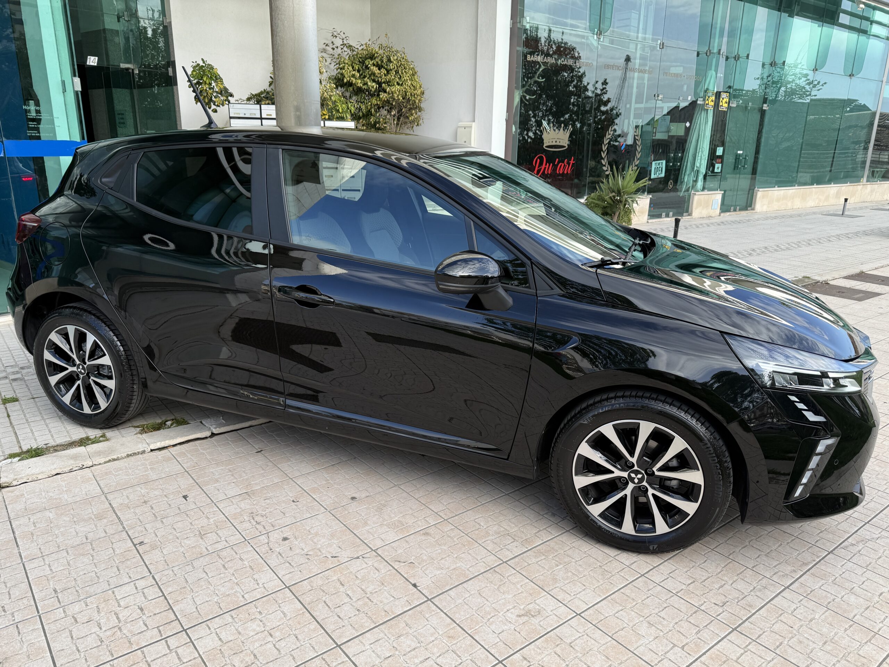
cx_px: 444
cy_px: 334
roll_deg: +0.4
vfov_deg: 56.8
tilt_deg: -18.2
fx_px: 616
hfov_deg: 71.6
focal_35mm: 24
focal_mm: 6.76
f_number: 1.78
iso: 80
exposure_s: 1/1018
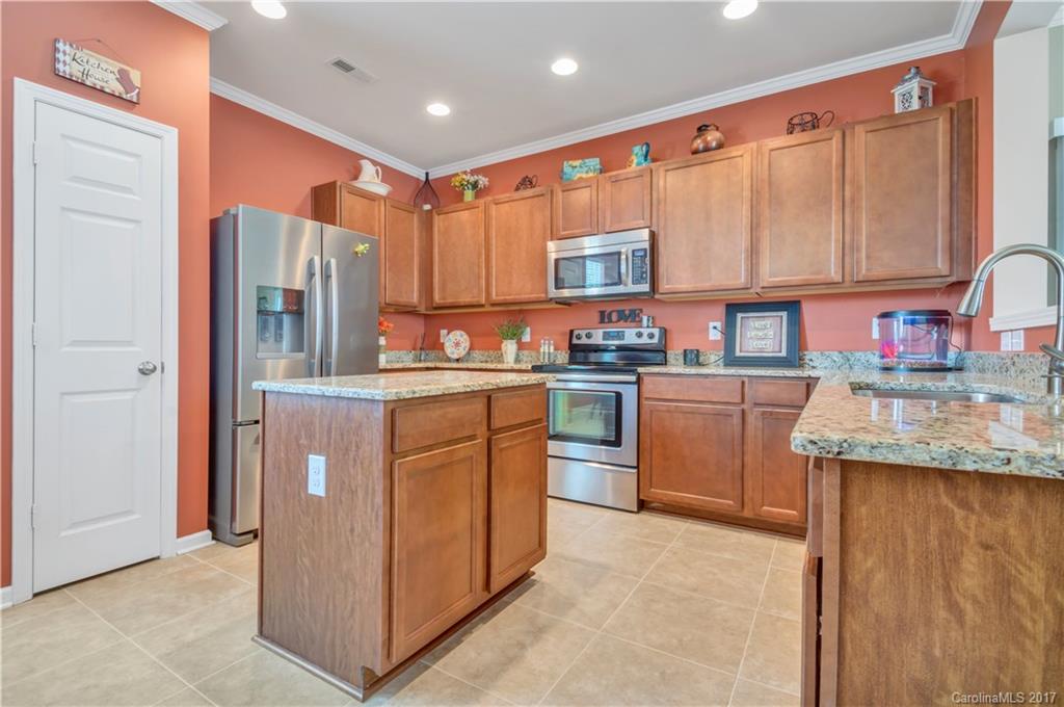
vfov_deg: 77.2
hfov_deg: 100.5
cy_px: 354
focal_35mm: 15
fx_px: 443
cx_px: 532
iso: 200
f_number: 11
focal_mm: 10
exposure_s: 1.3
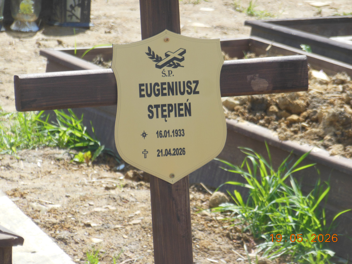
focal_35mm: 219
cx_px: 176
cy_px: 132
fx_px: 2227
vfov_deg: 6.8
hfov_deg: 9.0
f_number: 5.7
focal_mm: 39.1
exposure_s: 1/250
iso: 125
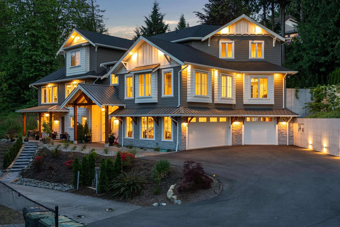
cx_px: 170
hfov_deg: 54.4
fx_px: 331
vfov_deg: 37.9
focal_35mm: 35
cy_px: 114
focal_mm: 35
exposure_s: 3.2
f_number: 11
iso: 100
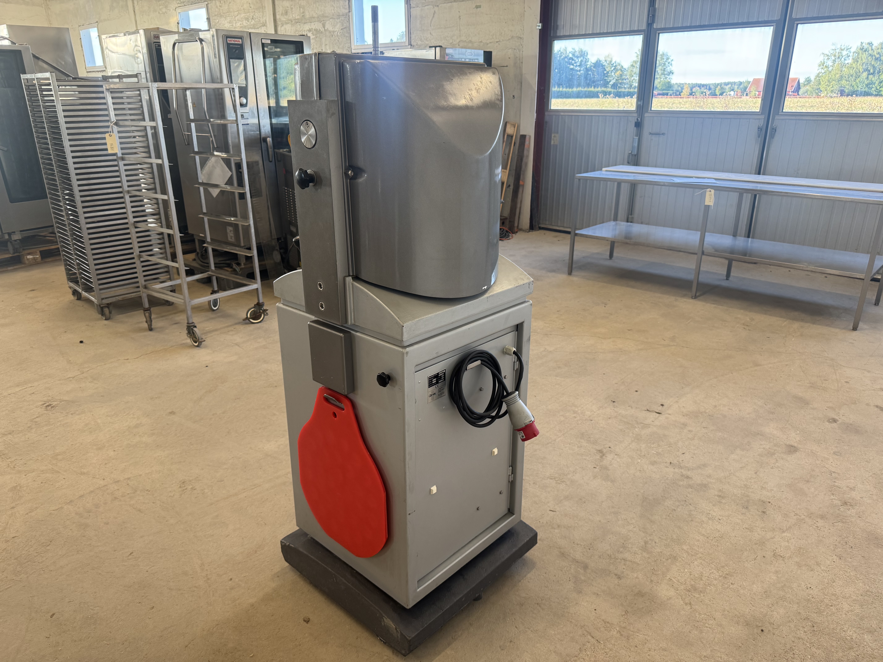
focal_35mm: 24
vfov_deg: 56.8
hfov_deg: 71.6
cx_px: 442
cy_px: 331
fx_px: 612
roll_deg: -0.1
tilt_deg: -20.3
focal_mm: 6.76
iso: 125
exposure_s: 1/100
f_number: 1.78
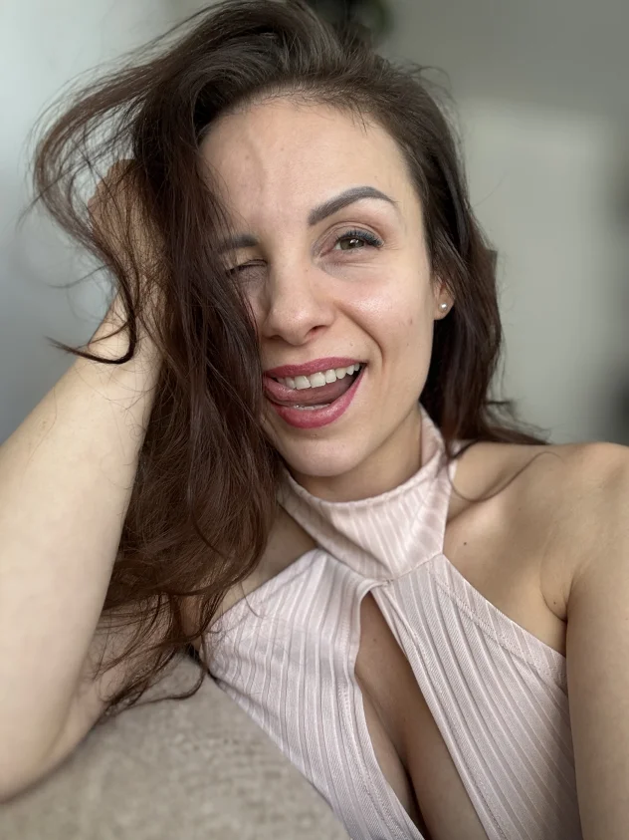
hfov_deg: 46.8
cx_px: 314
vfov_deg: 60.0
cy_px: 420
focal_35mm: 30
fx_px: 727
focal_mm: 2.69
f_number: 1.9
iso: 80
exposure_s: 1/117
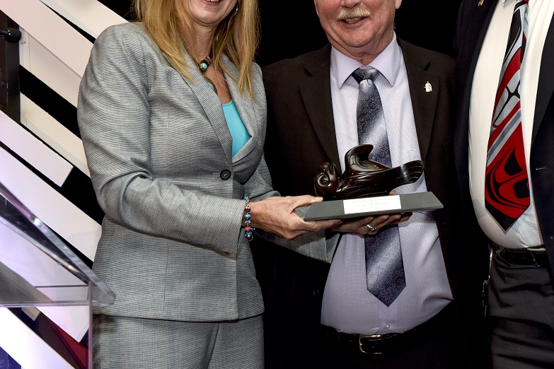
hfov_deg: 29.0
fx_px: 1062
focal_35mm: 69
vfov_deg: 19.6
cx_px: 369
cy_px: 91
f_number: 6.3
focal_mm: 45
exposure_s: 1/160
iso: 1000
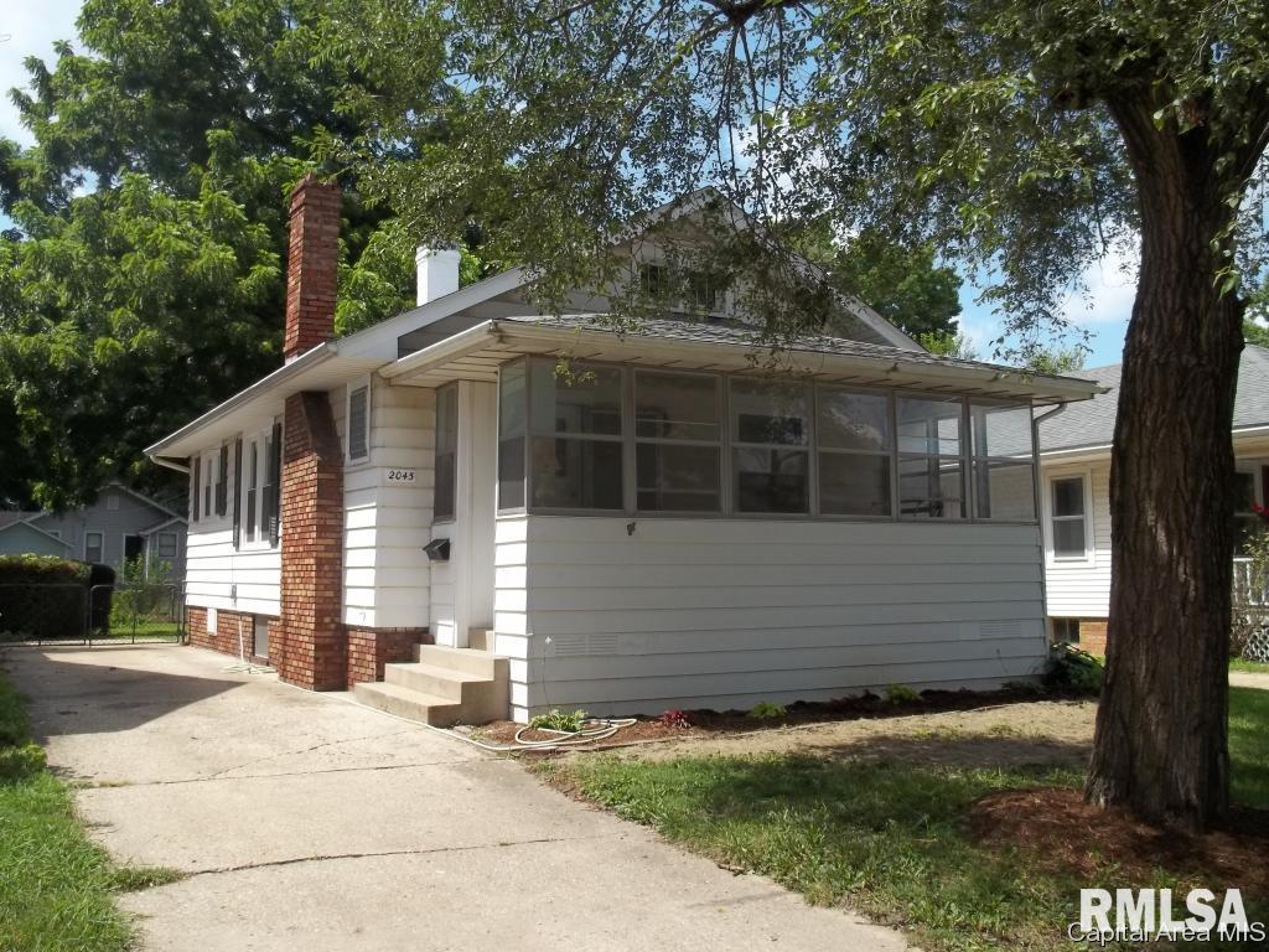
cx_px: 634
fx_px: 1210
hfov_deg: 55.4
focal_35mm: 33
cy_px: 476
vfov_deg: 42.9
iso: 64
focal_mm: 5.9
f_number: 8
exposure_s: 1/125
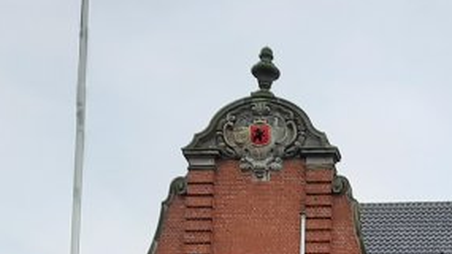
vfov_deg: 11.2
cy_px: 500
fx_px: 1174
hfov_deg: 20.5
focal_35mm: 98
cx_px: 525
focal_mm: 4.6
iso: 100
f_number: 2
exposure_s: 1/557
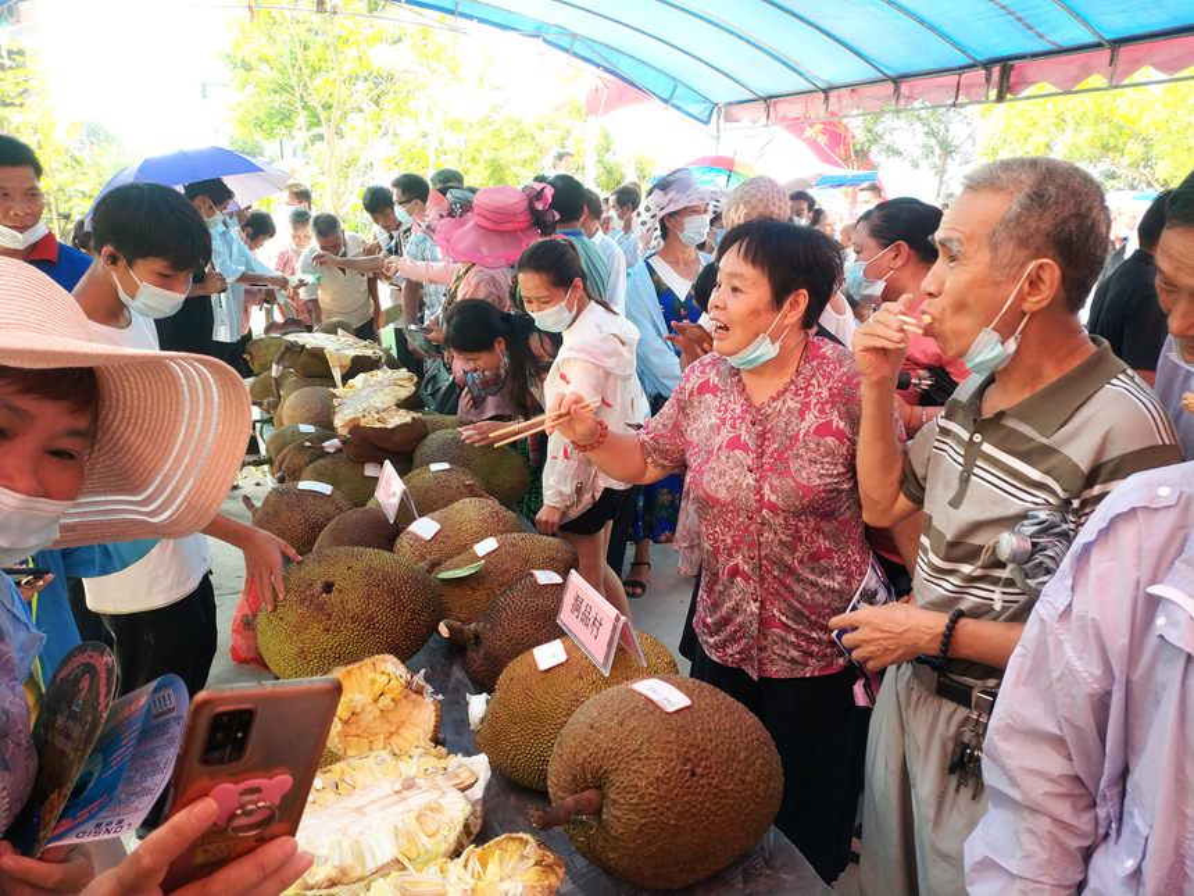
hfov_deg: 56.8
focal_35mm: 32
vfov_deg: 44.2
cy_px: 448
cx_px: 597
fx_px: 1104
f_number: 2
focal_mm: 4.5
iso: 170
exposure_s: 1/139
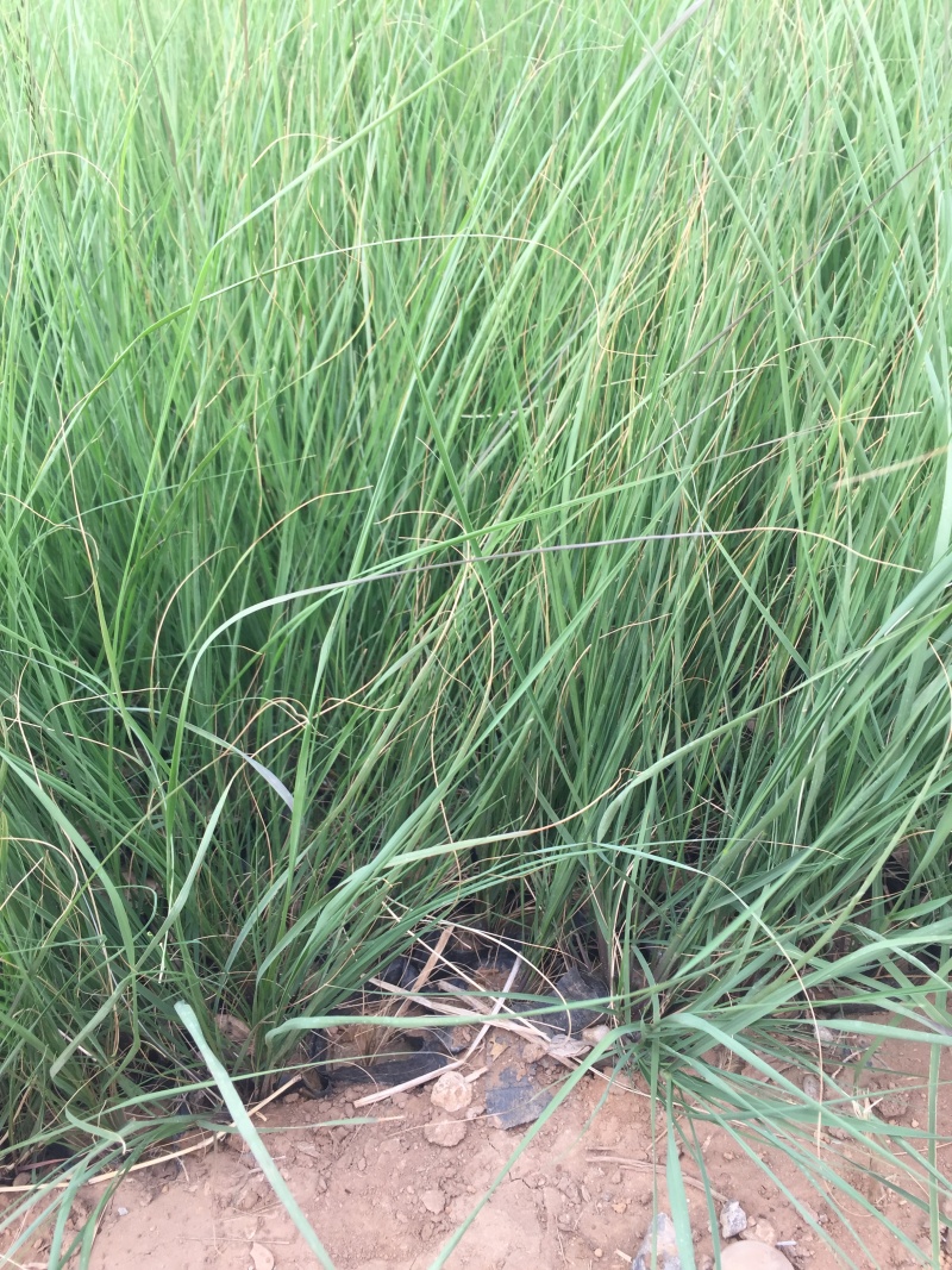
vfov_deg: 61.7
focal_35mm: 29
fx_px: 1064
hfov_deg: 48.2
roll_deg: +13.9
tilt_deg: -35.5
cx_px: 476
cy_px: 635
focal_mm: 4.15
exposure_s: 1/160
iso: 32
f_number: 2.2
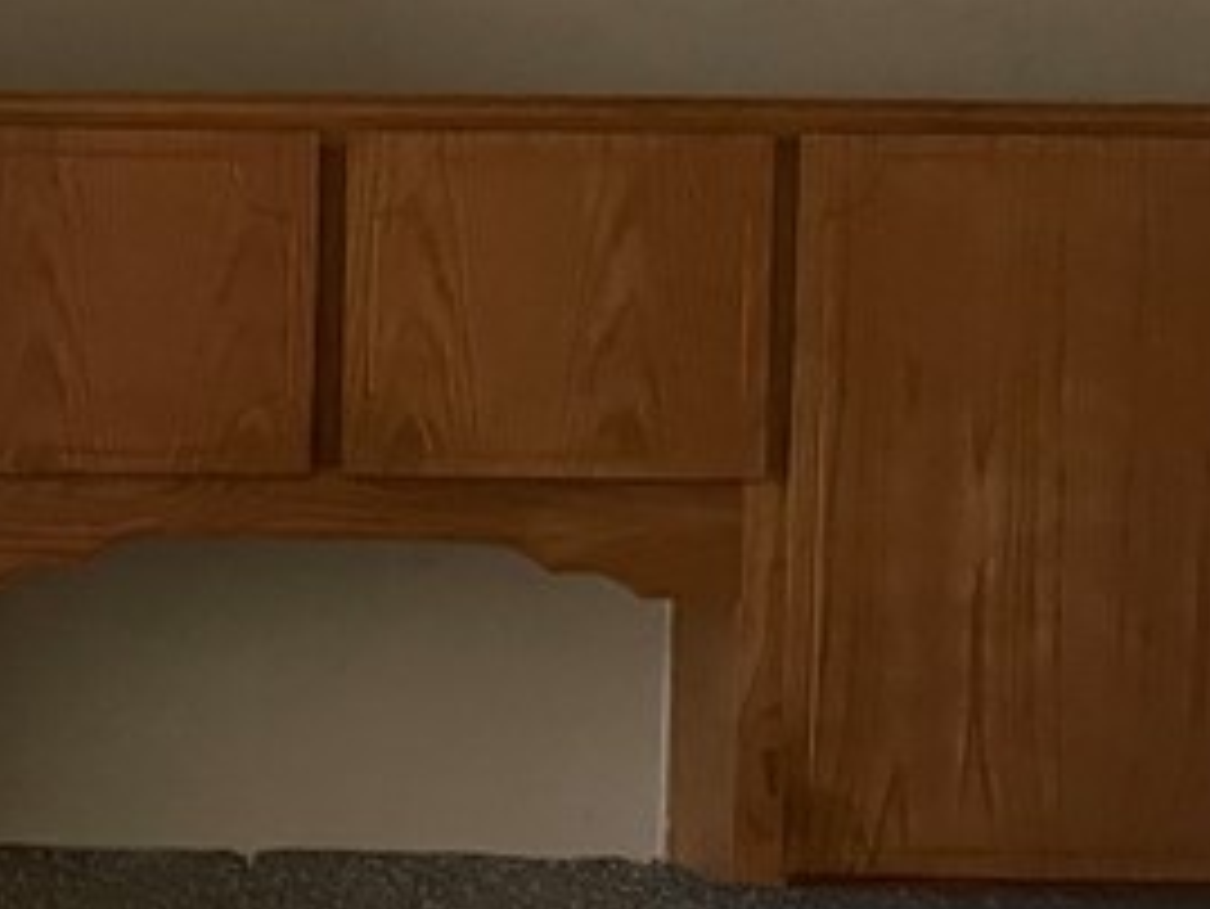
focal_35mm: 99
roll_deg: -1.2
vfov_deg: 14.9
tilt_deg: -2.0
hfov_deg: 19.1
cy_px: 738
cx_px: -85
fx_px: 3462
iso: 800
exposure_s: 1/30
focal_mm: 5.1
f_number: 1.6
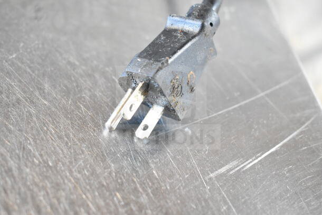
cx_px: 161
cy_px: 108
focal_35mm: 48
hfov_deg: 41.1
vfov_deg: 28.1
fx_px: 429
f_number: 4.5
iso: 5000
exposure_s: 1/50
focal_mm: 32
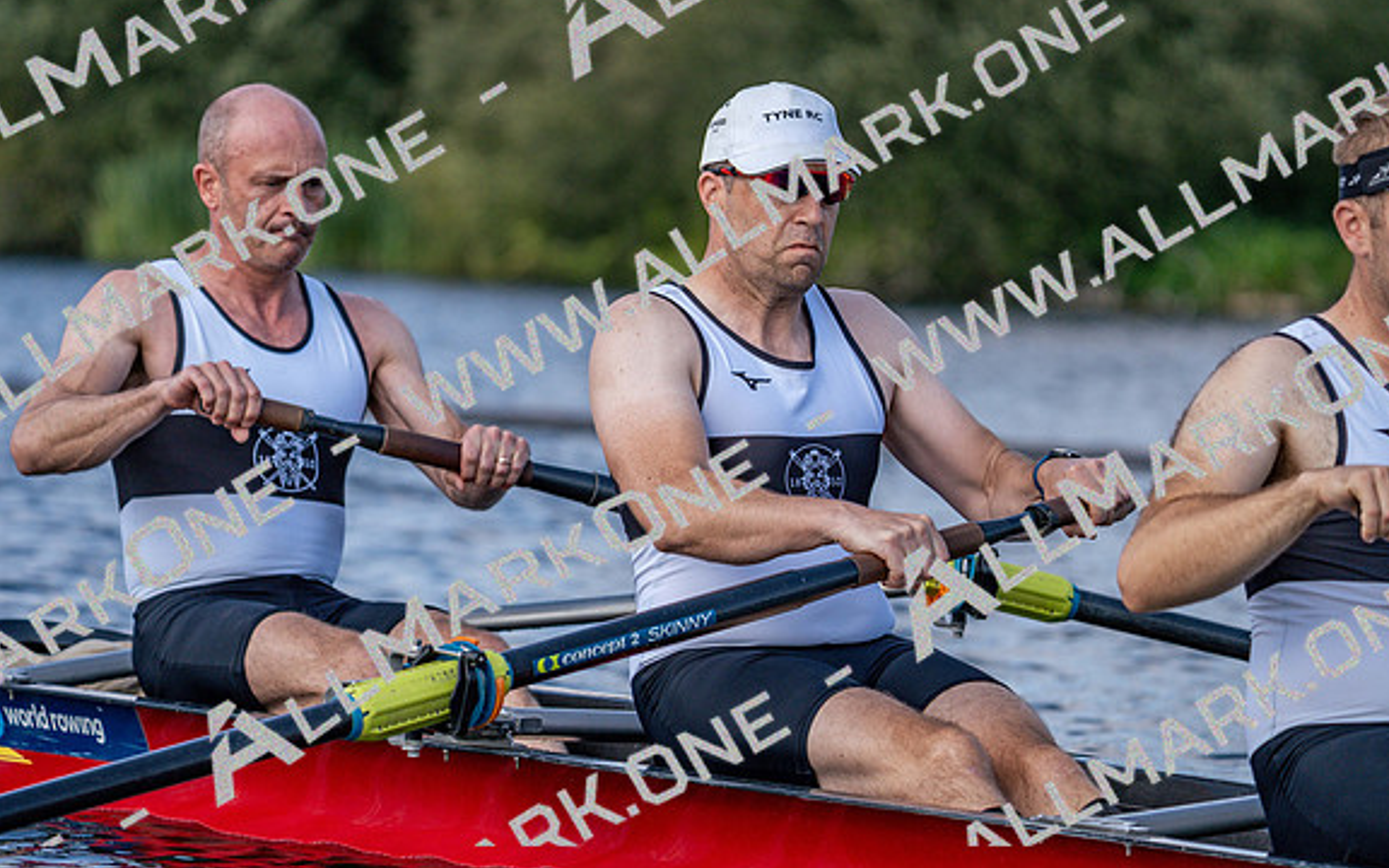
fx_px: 10410
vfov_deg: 4.8
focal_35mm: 275
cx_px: 697
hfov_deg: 7.6
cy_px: 433
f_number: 5.6
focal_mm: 268
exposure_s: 1/1600
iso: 400
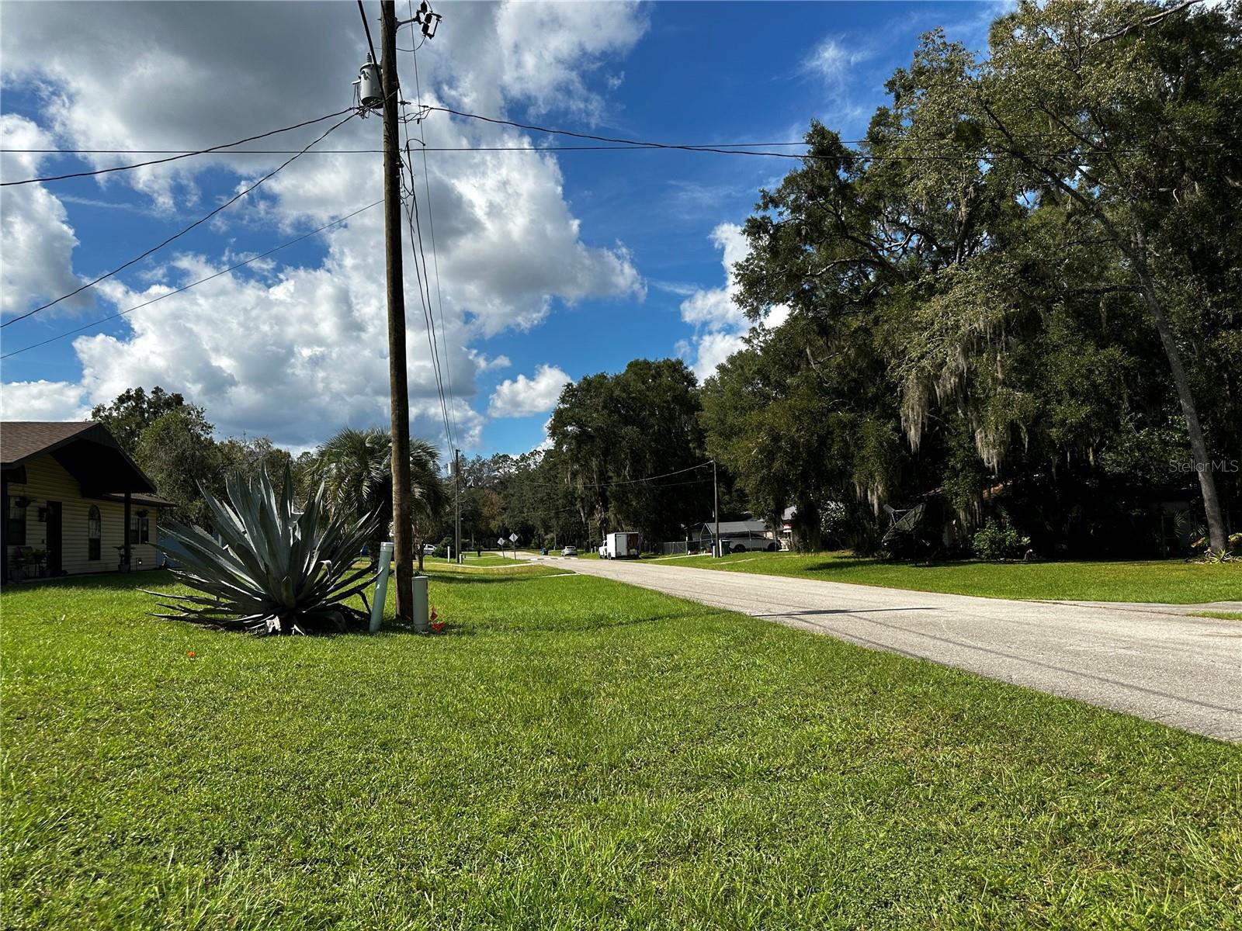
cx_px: 621
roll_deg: +1.6
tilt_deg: +3.3
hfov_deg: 71.6
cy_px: 466
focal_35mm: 24
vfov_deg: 56.8
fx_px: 861
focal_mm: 6.86
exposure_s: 1/5263
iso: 80
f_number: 1.78
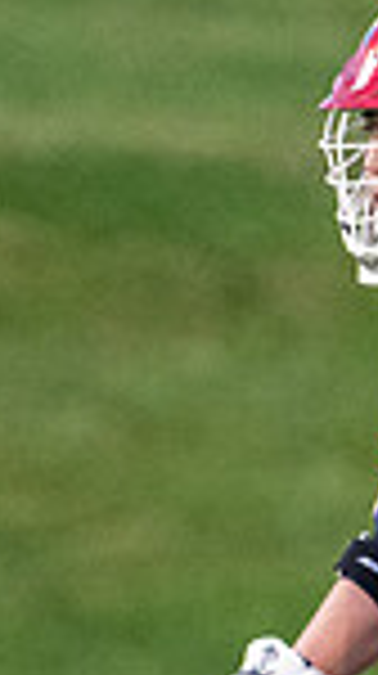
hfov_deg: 0.5
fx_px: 42320
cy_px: 576
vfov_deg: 0.9
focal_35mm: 2367
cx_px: 389
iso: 7200
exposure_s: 1/800
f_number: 4.5
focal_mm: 400
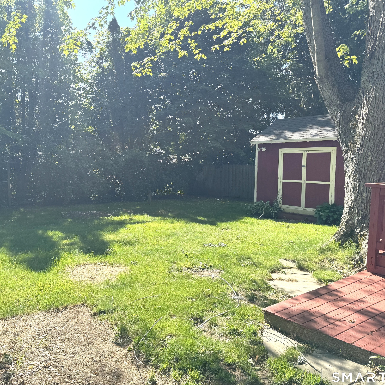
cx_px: 147
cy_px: 189
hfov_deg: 55.1
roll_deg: -0.9
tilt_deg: -4.2
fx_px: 365
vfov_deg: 55.6
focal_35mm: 29
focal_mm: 6.76
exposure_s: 1/1395
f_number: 1.78
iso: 80
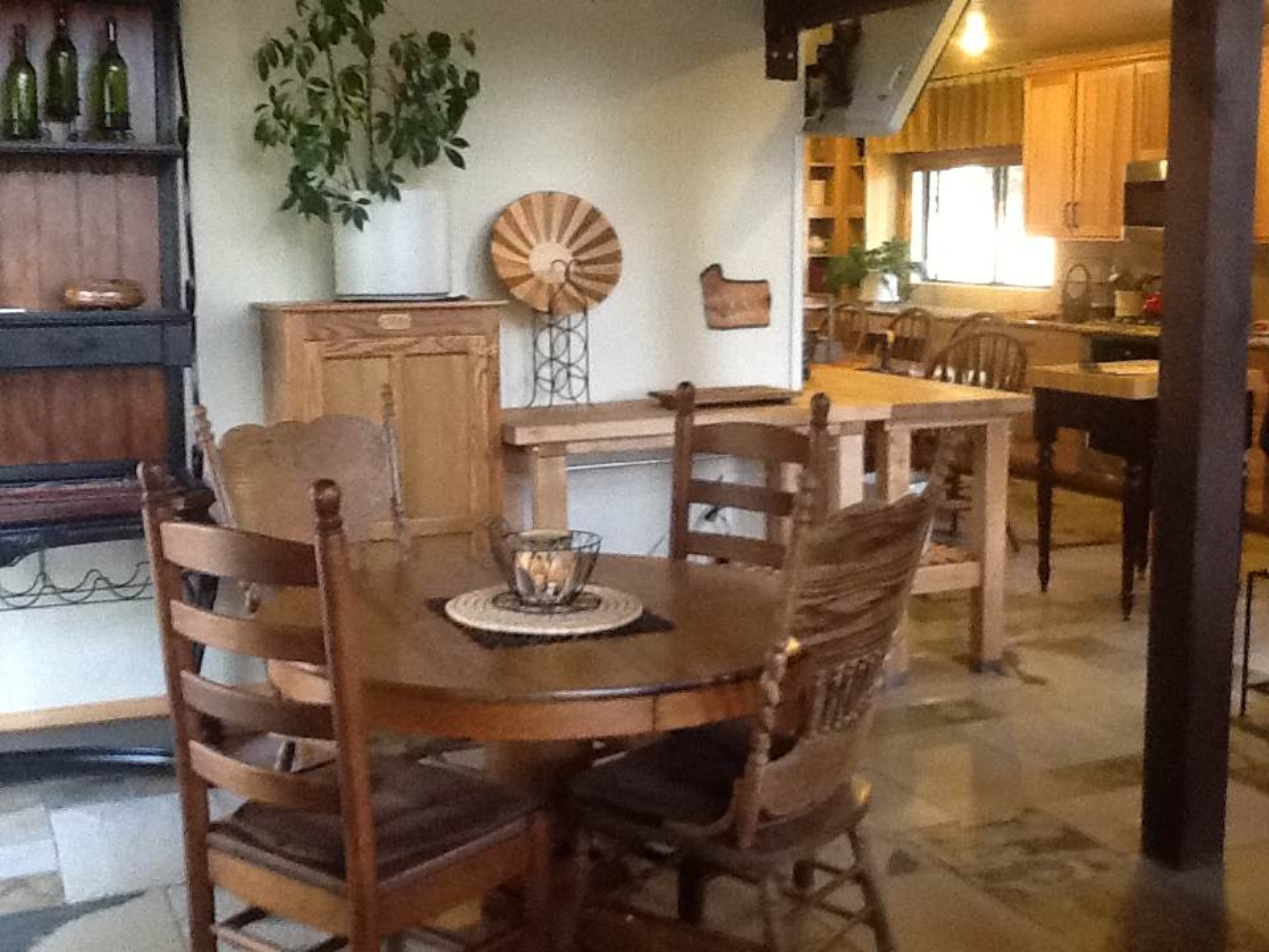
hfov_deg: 42.9
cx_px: 634
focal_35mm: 44
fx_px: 1613
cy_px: 476
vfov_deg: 32.9
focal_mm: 2.03
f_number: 2.4
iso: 250
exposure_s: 1/30
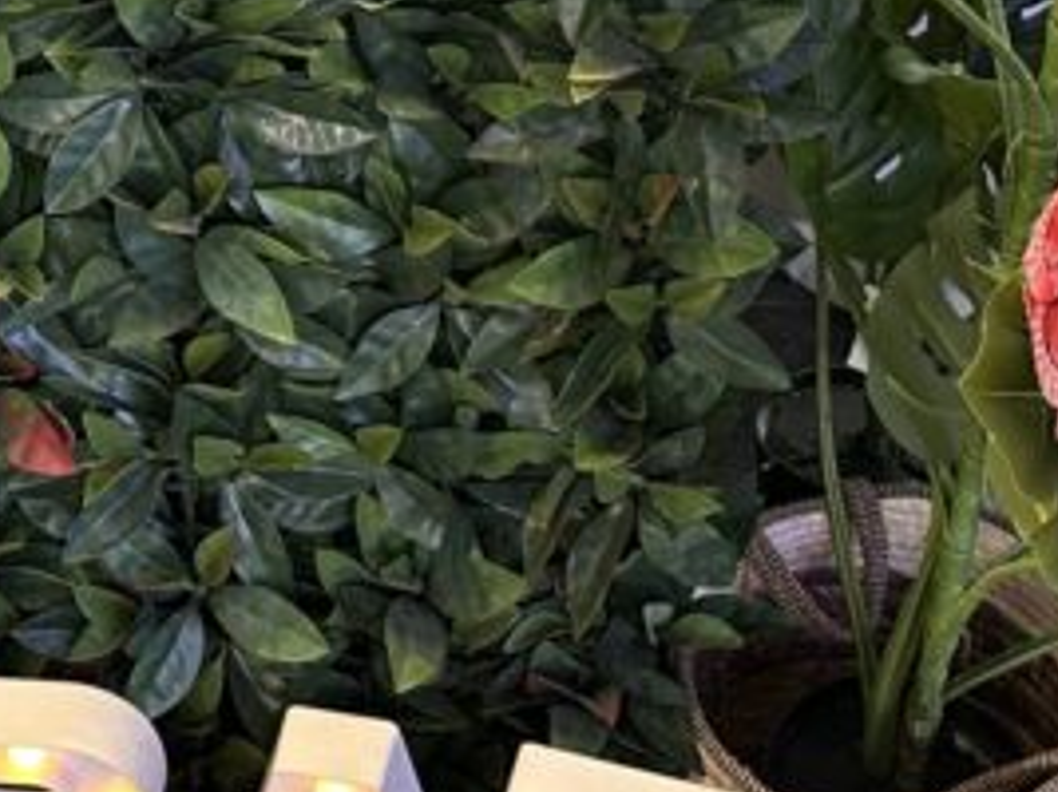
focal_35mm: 92
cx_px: 198
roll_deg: +2.2
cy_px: 48
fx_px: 2811
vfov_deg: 15.8
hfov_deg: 21.0
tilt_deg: -30.8
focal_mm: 6.86
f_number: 1.78
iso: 400
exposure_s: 1/60
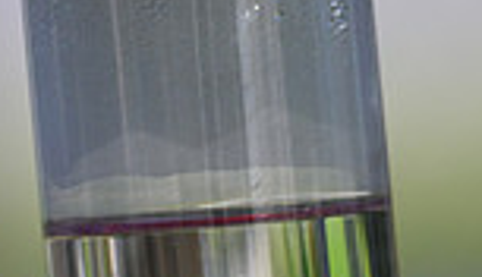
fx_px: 31471
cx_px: -116
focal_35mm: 2449
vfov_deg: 0.5
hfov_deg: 0.9
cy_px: 516
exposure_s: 1/1250
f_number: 7.1
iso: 1100
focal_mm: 500
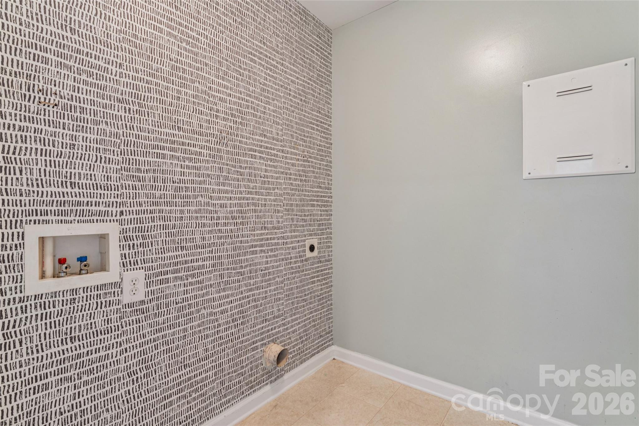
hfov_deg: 94.6
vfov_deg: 71.7
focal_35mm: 17
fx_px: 295
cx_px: 320
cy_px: 213
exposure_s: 4
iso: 100
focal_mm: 16.6
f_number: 13
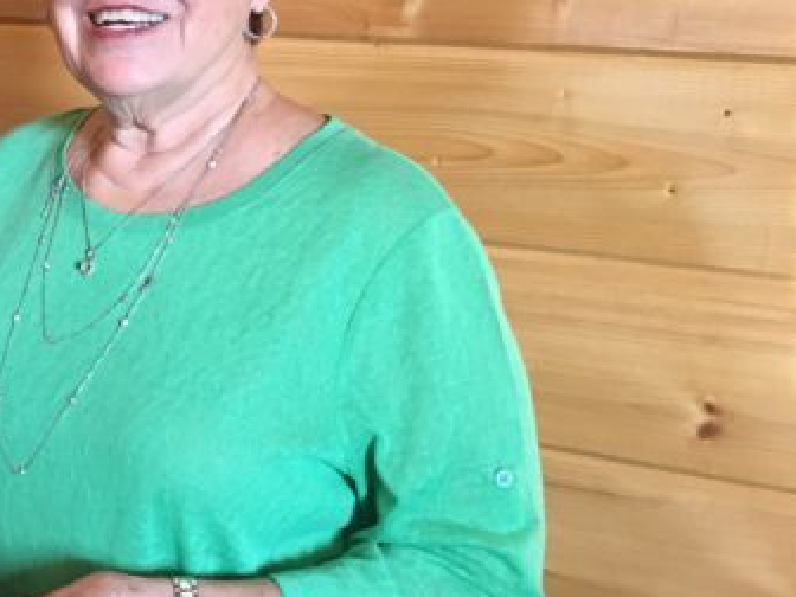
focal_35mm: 73
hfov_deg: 24.2
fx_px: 1679
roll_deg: -1.6
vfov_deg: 20.1
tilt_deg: -7.4
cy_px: 239
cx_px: -160
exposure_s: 1/8
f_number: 2.2
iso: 80
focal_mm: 4.15
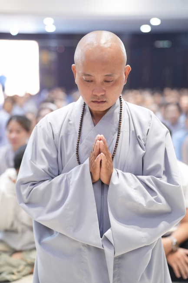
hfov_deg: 20.9
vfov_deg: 31.0
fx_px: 509
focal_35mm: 65
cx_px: 94
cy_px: 142
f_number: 2.5
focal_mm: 65
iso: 2000
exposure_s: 1/125
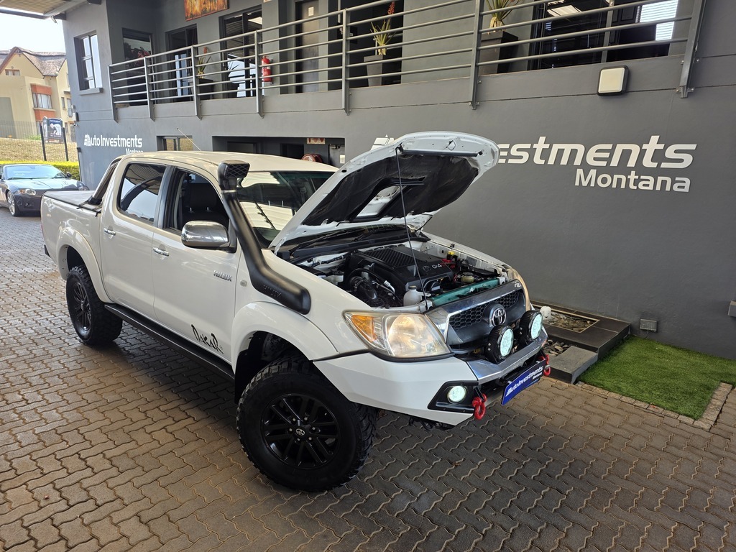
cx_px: 368
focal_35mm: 23
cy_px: 276
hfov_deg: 73.9
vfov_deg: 58.9
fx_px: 489
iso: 32
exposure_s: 1/180
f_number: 1.7
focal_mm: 6.25
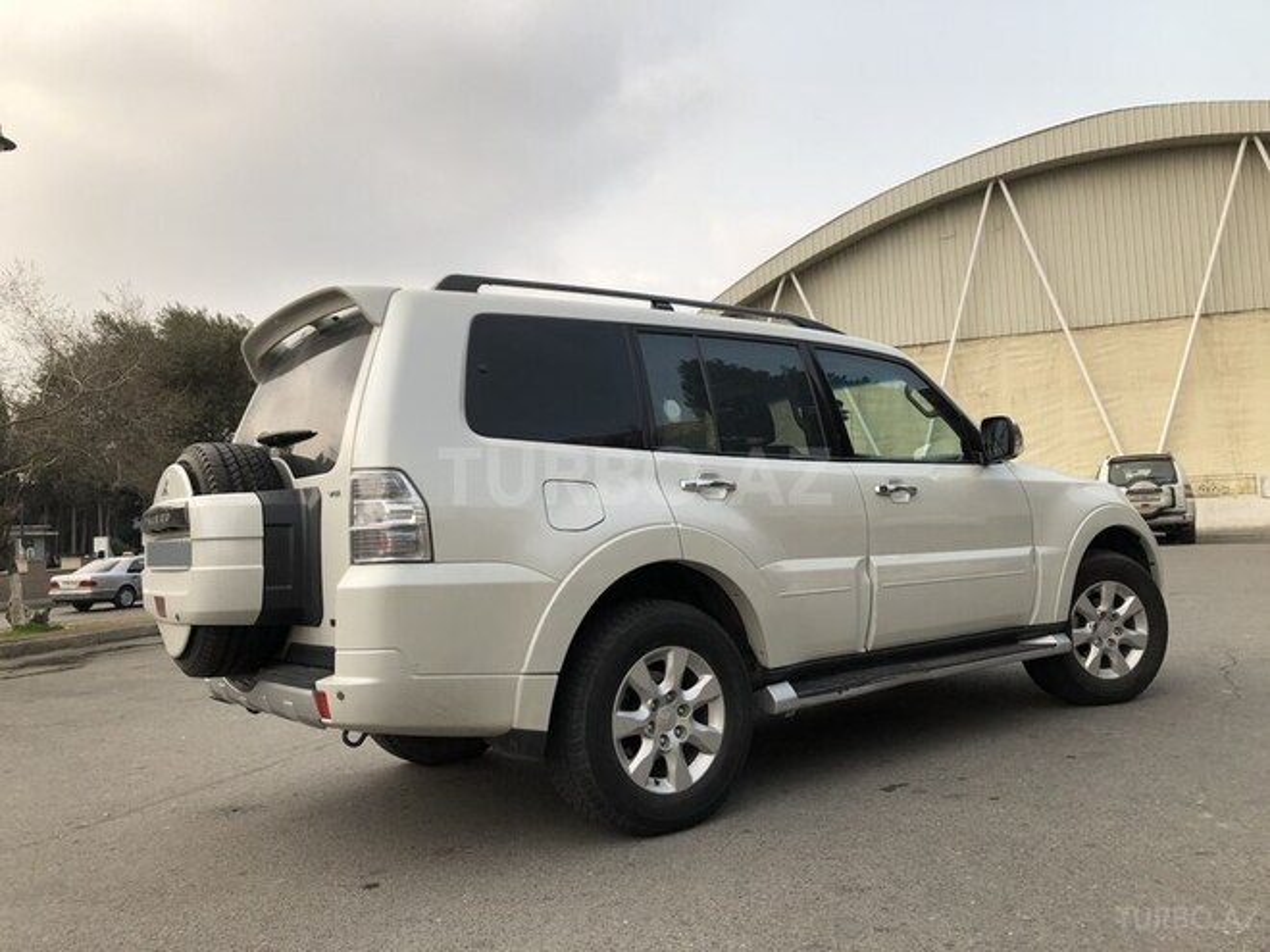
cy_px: 476
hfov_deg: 61.7
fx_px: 1064
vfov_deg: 48.2
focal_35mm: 29
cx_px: 635
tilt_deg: +4.0
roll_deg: +0.7
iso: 20
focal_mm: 3.99
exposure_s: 1/1200
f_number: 1.8
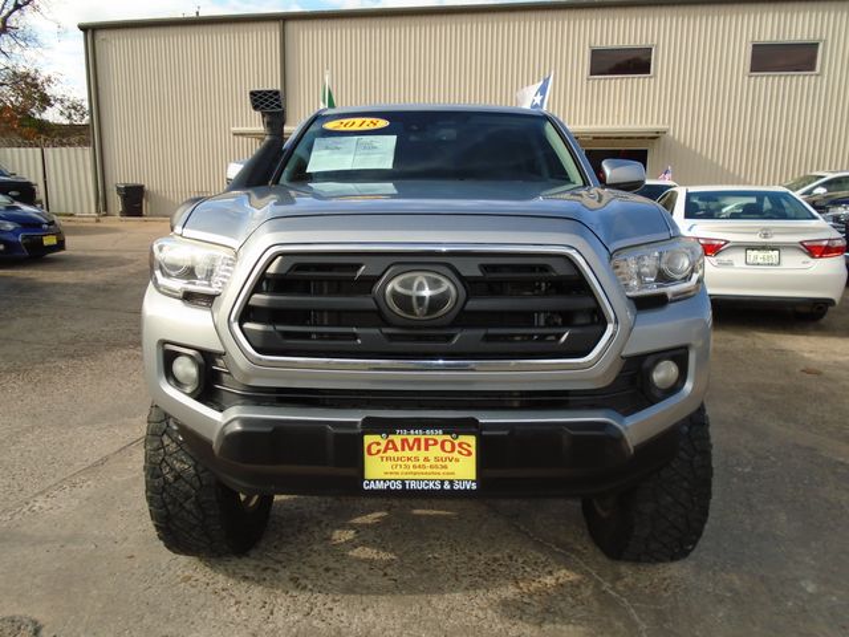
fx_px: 638
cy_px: 318
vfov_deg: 53.1
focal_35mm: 26
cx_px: 424
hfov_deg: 67.3
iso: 100
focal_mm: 4.6
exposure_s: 1/500
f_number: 3.2
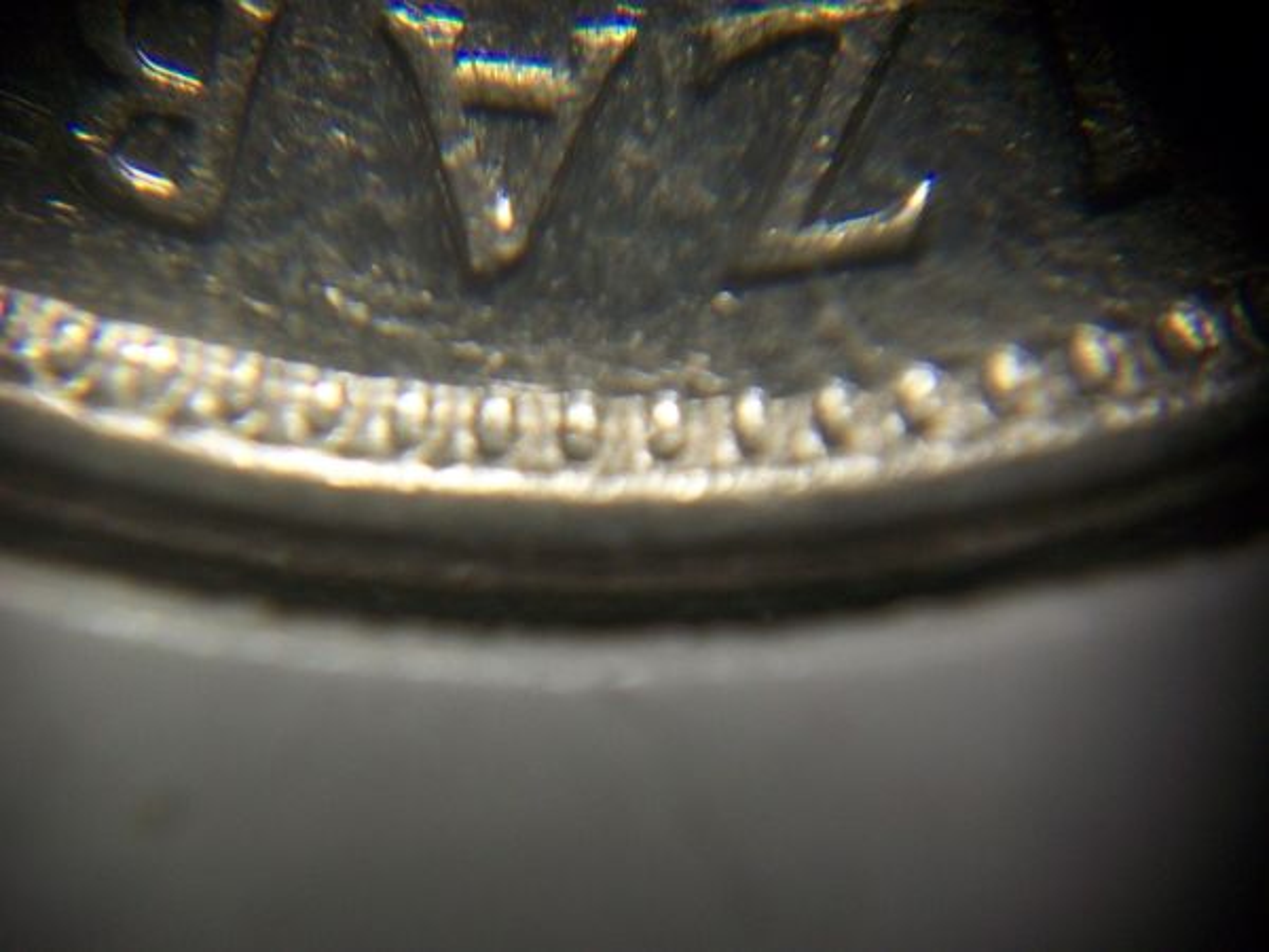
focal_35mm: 77
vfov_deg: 19.1
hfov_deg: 25.3
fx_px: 2823
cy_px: 476
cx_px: 634
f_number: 4.6
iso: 175
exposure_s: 1/125
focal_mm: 13.7
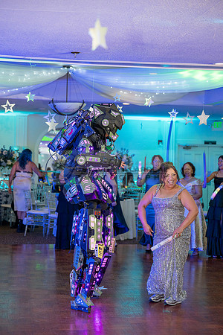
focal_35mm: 70
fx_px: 650
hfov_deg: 19.5
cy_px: 168
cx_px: 112
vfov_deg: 28.8
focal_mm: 70
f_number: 2.8
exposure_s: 1/200
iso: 1250
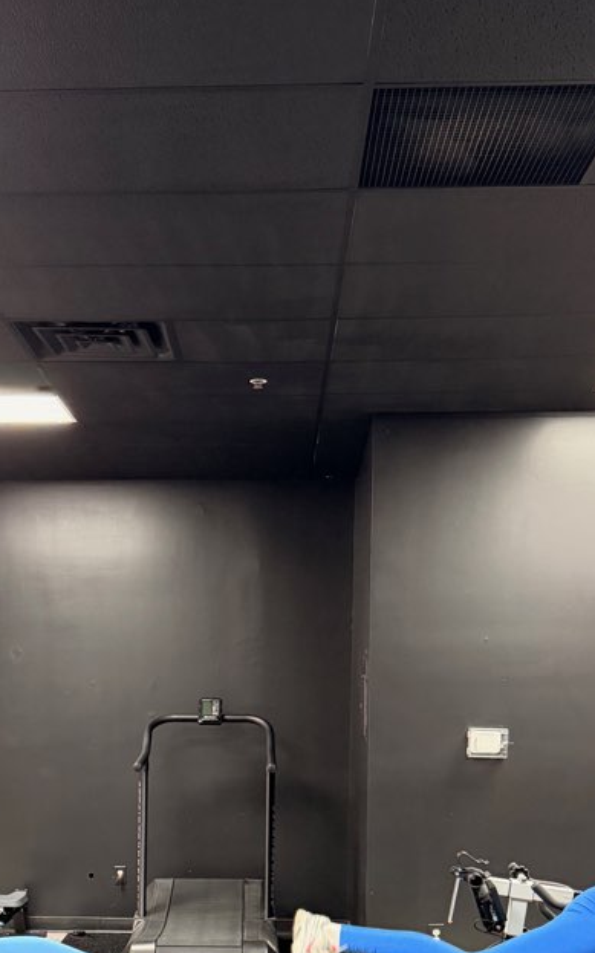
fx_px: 1272
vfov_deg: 38.9
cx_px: 223
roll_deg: +0.0
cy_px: 811
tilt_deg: -5.7
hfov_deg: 26.2
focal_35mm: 49
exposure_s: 1/40
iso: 640
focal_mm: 6.76
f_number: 1.78
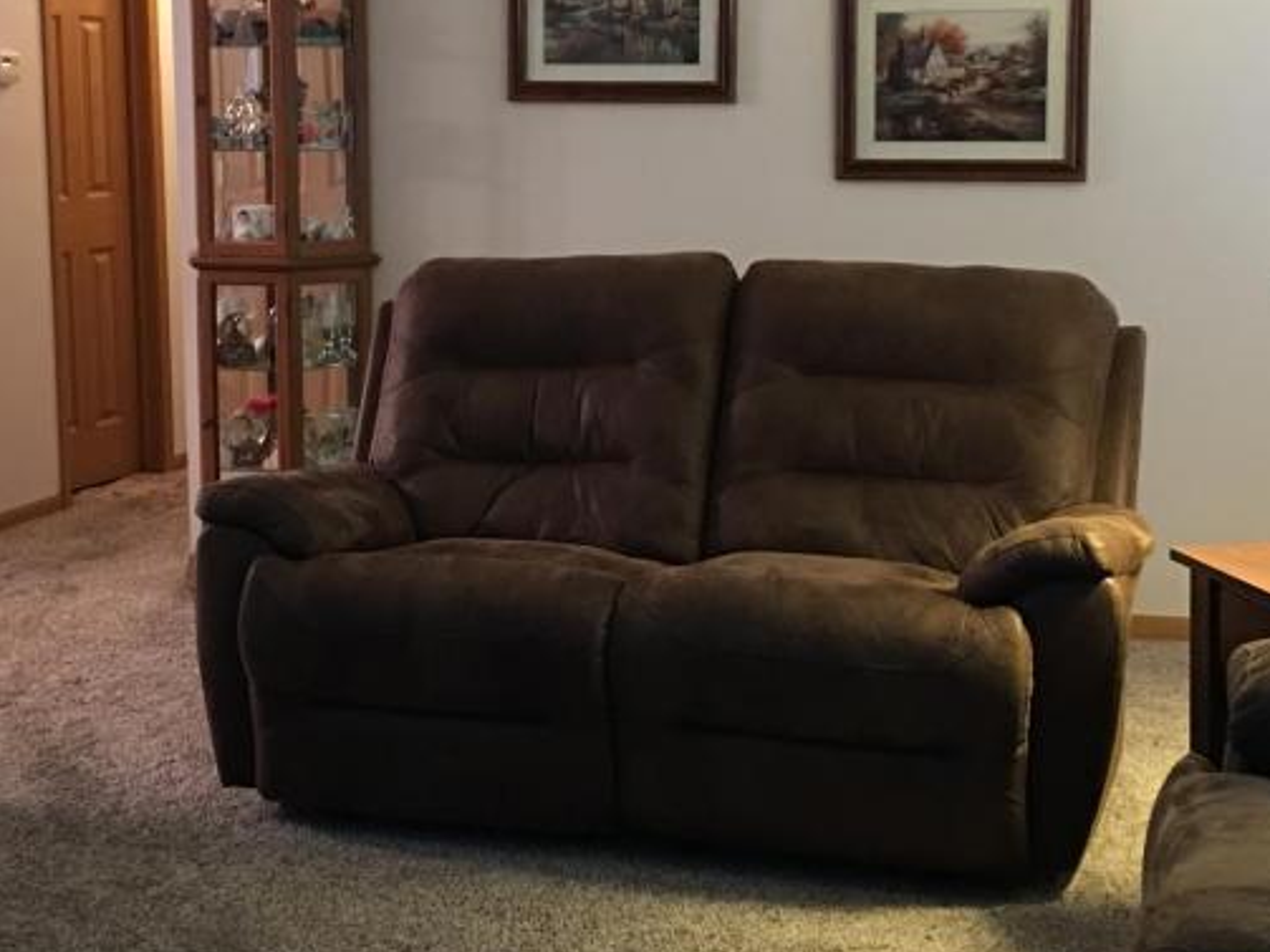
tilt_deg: -6.8
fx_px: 2164
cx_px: 601
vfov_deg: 24.8
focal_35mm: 59
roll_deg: +0.5
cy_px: 379
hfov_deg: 32.7
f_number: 2.2
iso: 50
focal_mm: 4.15
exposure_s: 1/4
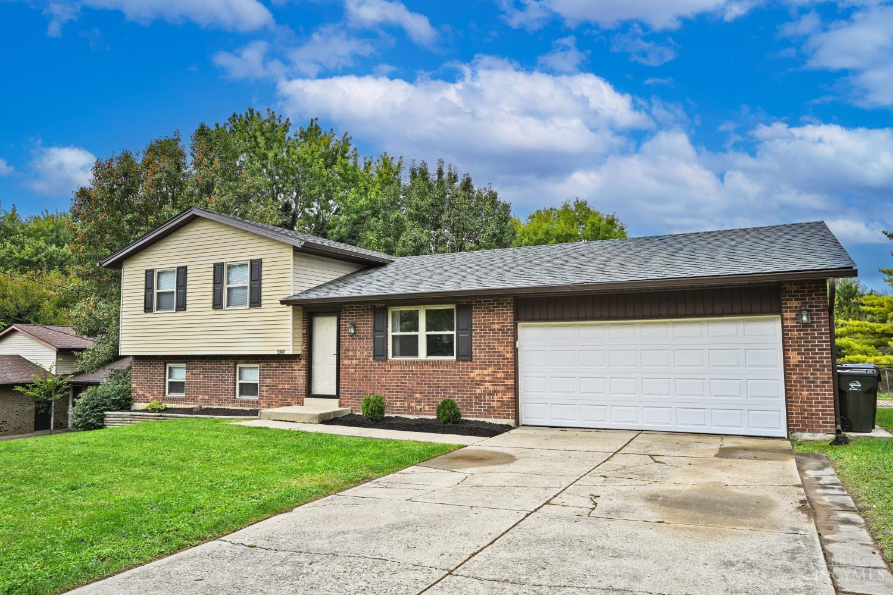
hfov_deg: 74.9
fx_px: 583
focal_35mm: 24
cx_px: 446
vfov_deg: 54.1
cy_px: 298
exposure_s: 1/250
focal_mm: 23.5
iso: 125
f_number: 5.6
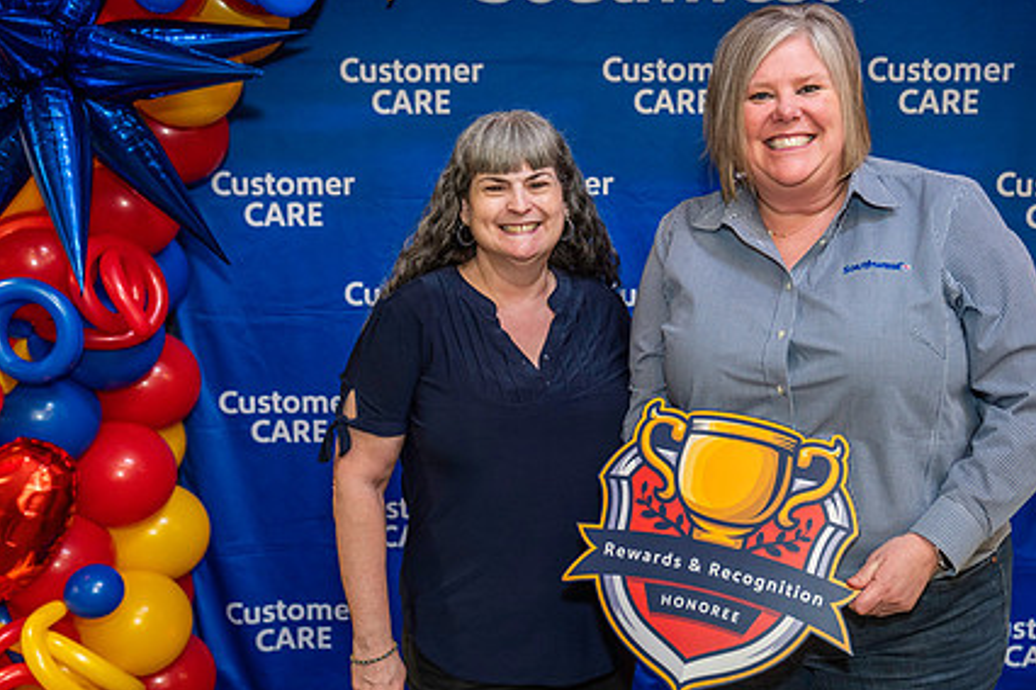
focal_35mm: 49
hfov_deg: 40.2
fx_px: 1410
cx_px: 620
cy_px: 346
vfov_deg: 27.5
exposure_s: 1/160
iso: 1250
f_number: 4
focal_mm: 36
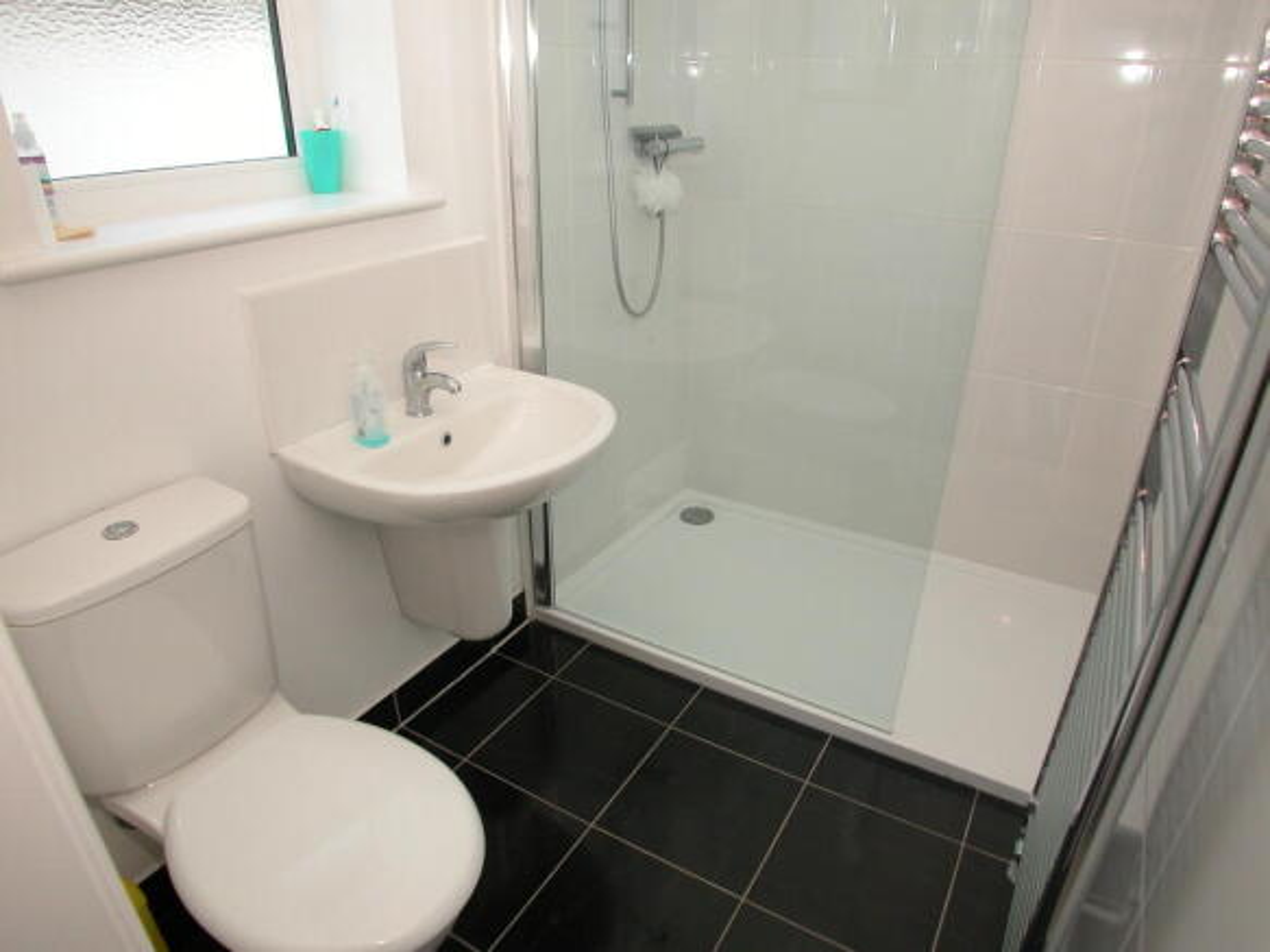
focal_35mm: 30
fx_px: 1100
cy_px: 476
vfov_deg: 46.8
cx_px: 635
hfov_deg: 60.0
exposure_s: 1/60
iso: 125
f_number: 2.8
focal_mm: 7.7
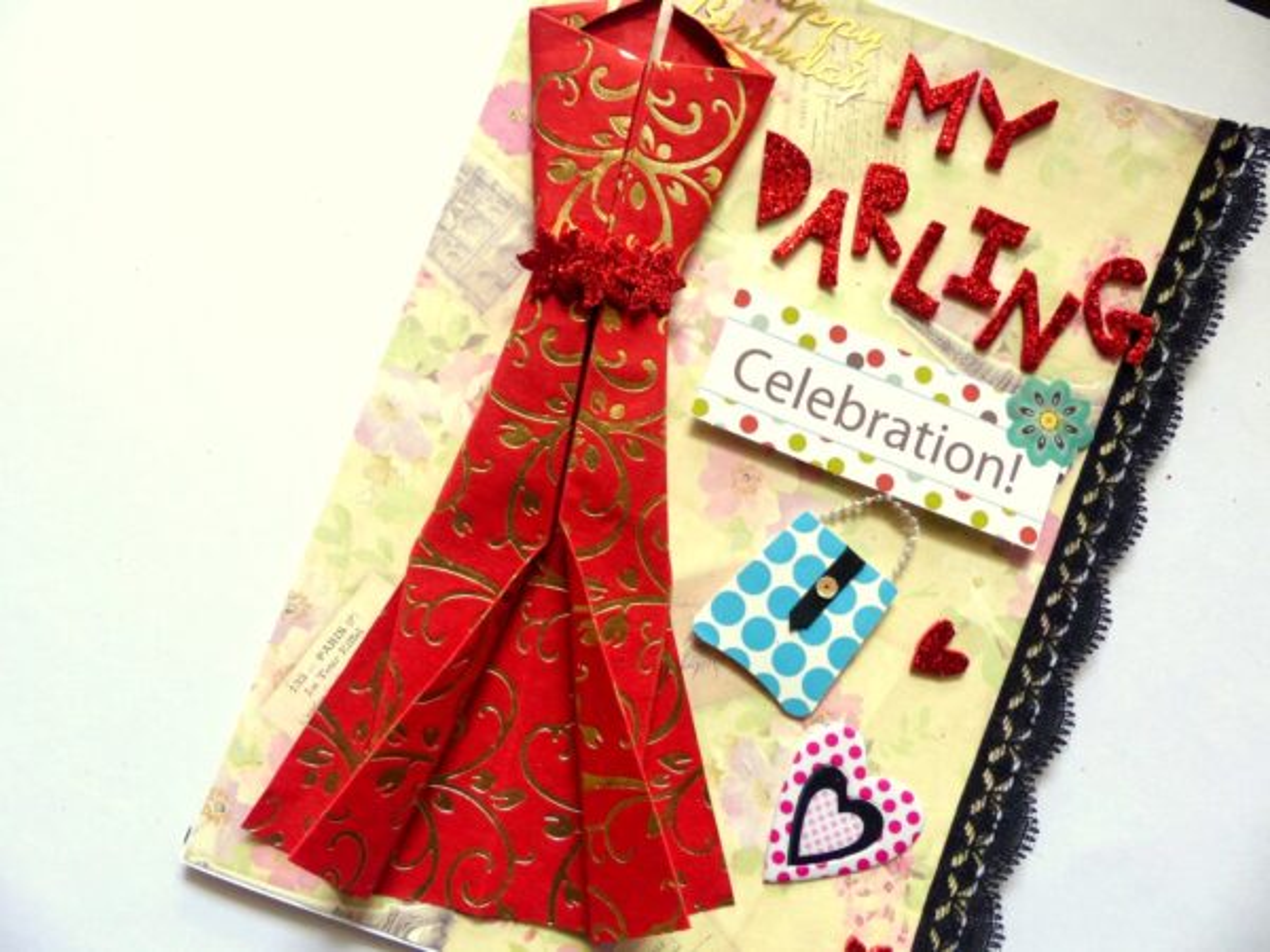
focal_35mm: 25
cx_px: 635
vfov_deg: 54.9
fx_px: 917
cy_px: 476
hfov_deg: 69.4
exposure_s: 1/100
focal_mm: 4.5
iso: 100
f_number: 3.2
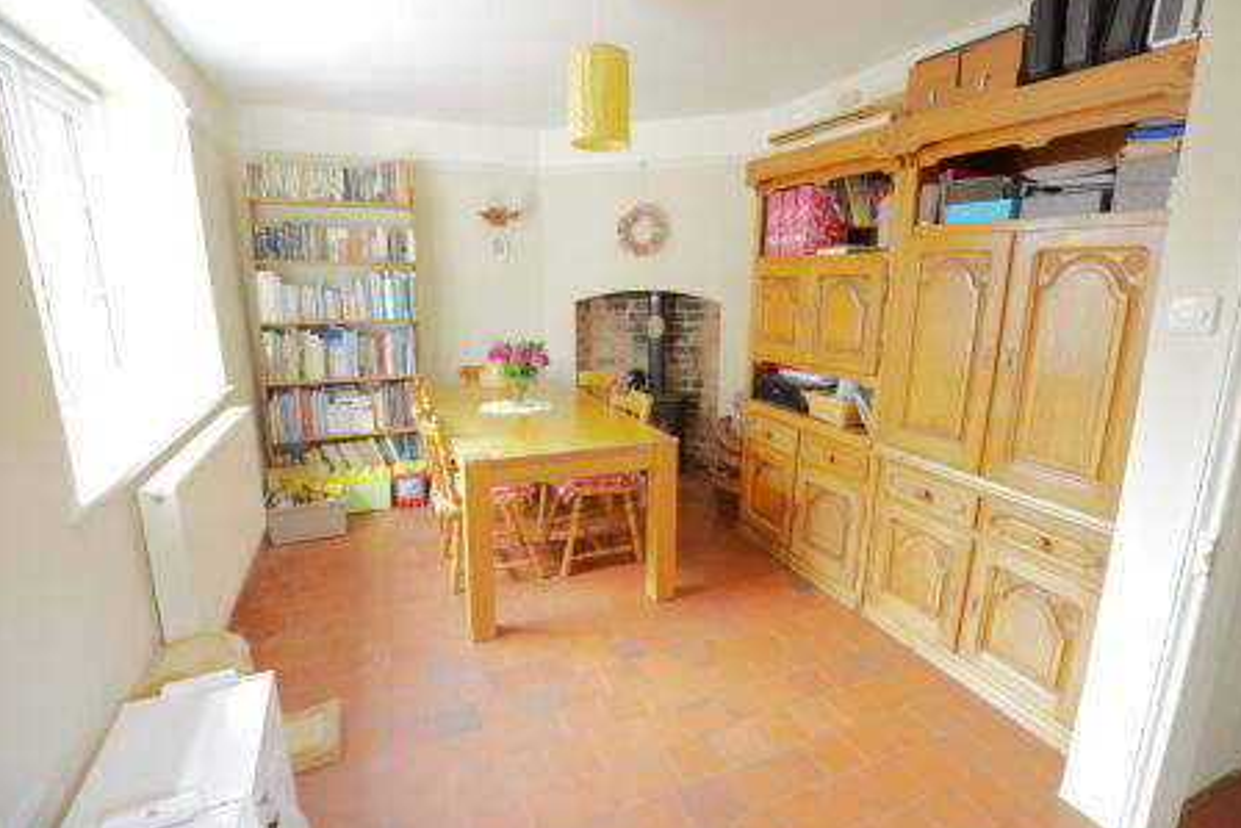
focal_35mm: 17
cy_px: 414
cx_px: 632
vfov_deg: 70.5
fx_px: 586
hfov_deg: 93.2
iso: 640
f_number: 5.6
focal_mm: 16
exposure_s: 1/1.6
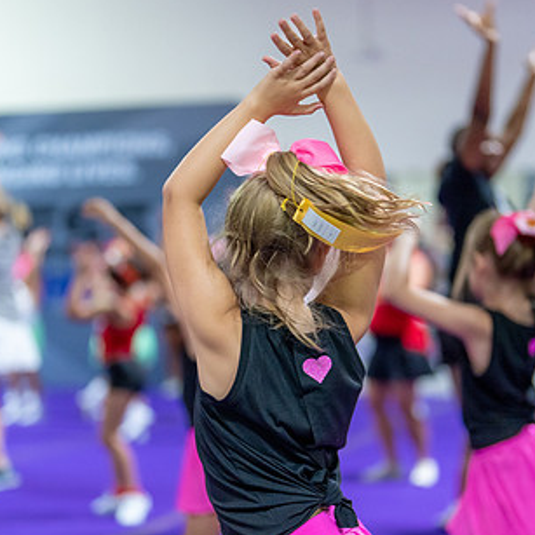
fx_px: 1469
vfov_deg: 20.6
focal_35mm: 84
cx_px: 284
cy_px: 299
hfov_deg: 20.6
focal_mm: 50
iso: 1600
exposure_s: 1/800
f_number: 1.2
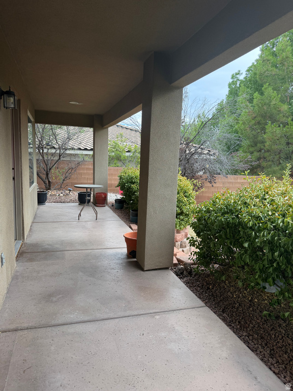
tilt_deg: -8.0
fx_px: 271
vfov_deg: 71.6
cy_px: 196
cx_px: 146
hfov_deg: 56.8
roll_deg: -2.7
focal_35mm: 24
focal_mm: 6.76
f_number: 1.78
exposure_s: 1/607
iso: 100
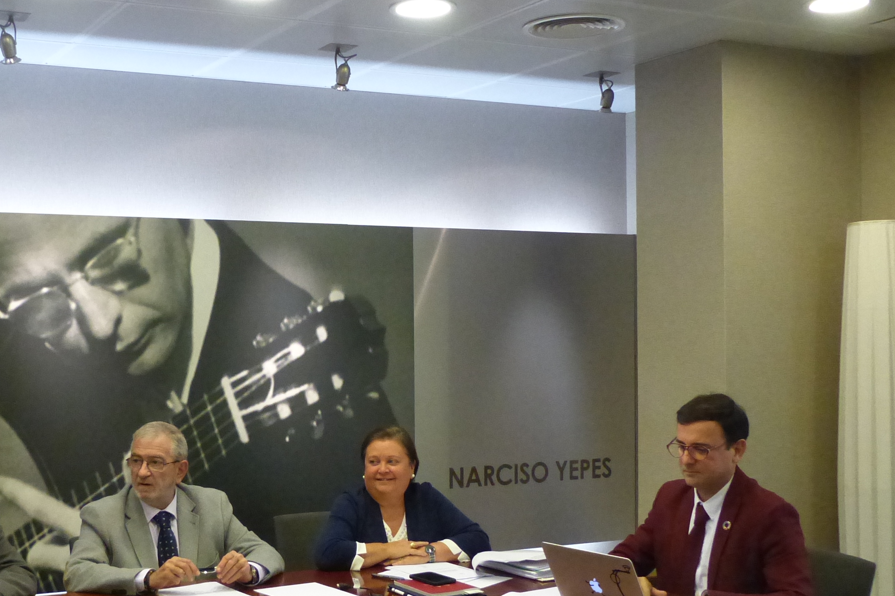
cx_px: 287
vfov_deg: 27.0
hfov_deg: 39.1
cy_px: 342
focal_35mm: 50
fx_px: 1243
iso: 800
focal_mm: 5.5
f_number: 2.8
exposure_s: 1/160
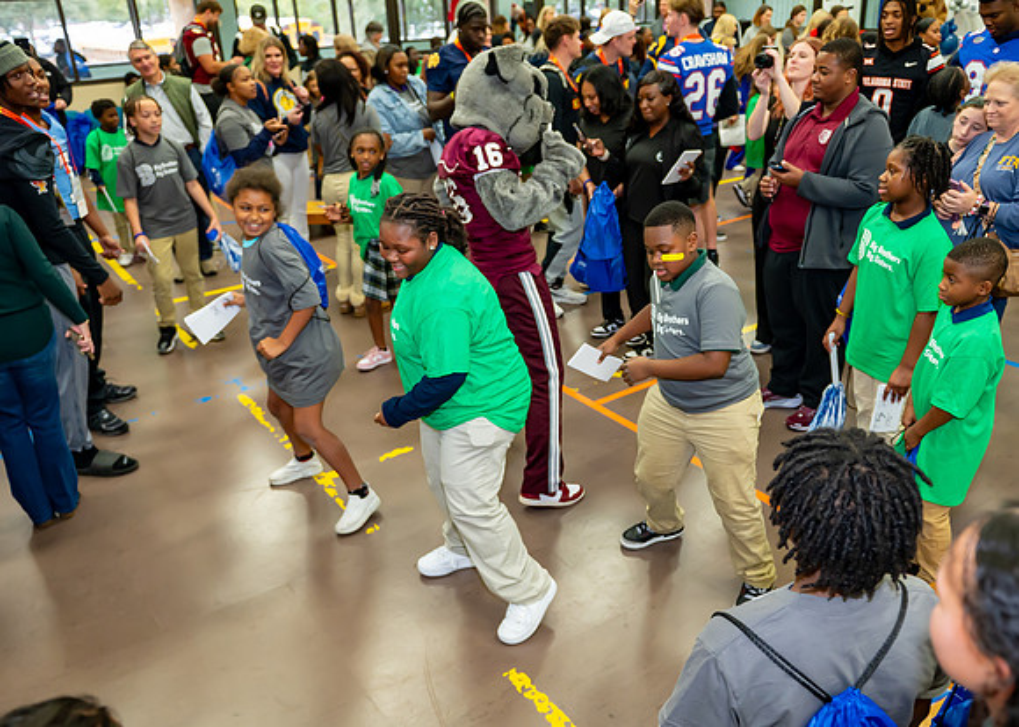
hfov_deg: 61.8
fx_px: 850
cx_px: 539
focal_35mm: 29
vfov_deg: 46.3
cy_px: 380
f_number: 2.8
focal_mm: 24
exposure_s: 1/200
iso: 1600
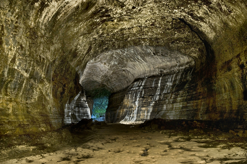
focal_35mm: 34
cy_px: 82
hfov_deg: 55.2
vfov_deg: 38.3
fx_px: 236
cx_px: 124
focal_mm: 23
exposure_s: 25
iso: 200
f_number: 11
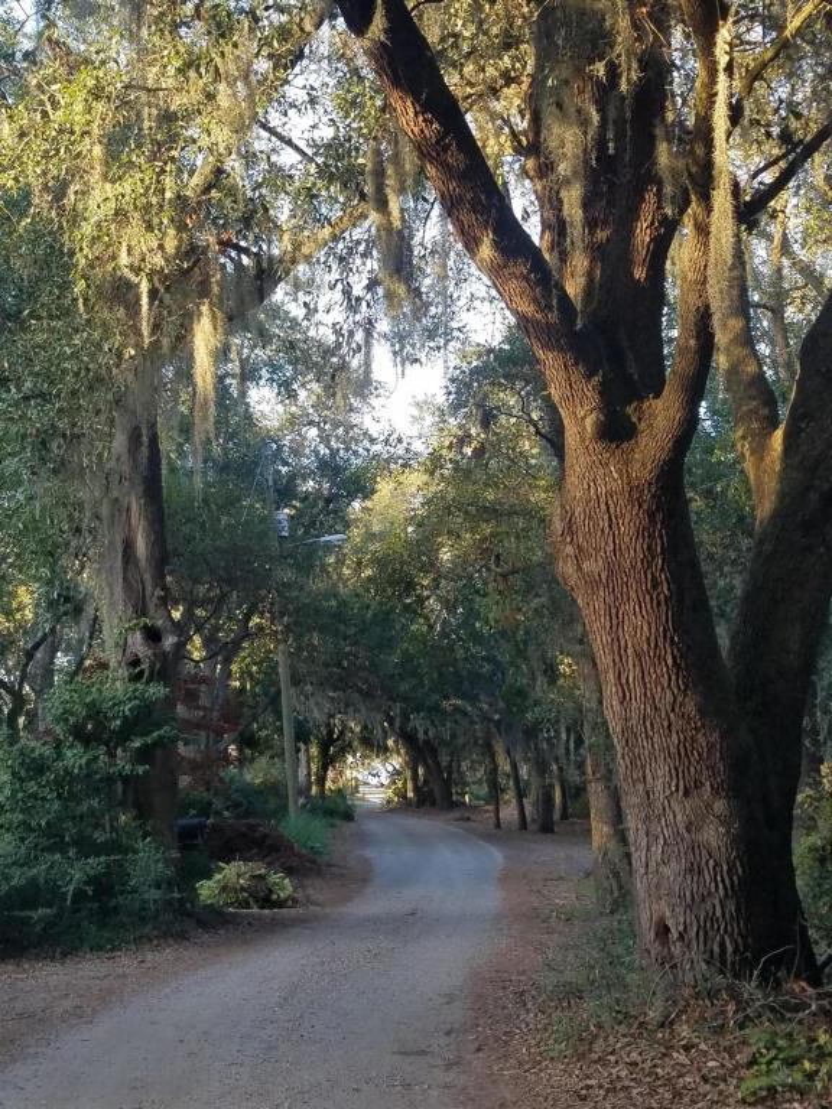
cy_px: 554
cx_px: 416
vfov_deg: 67.3
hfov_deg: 53.1
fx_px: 833
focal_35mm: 26
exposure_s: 1/162
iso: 50
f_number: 1.7
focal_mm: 4.2
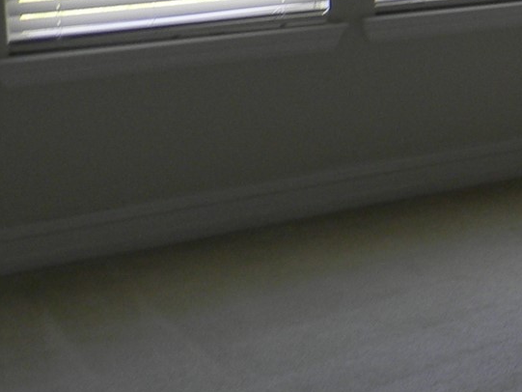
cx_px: 817
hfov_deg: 16.6
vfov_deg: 13.7
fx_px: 1599
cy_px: -13
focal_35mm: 106
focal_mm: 5
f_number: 3.5
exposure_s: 1/33.8
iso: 80
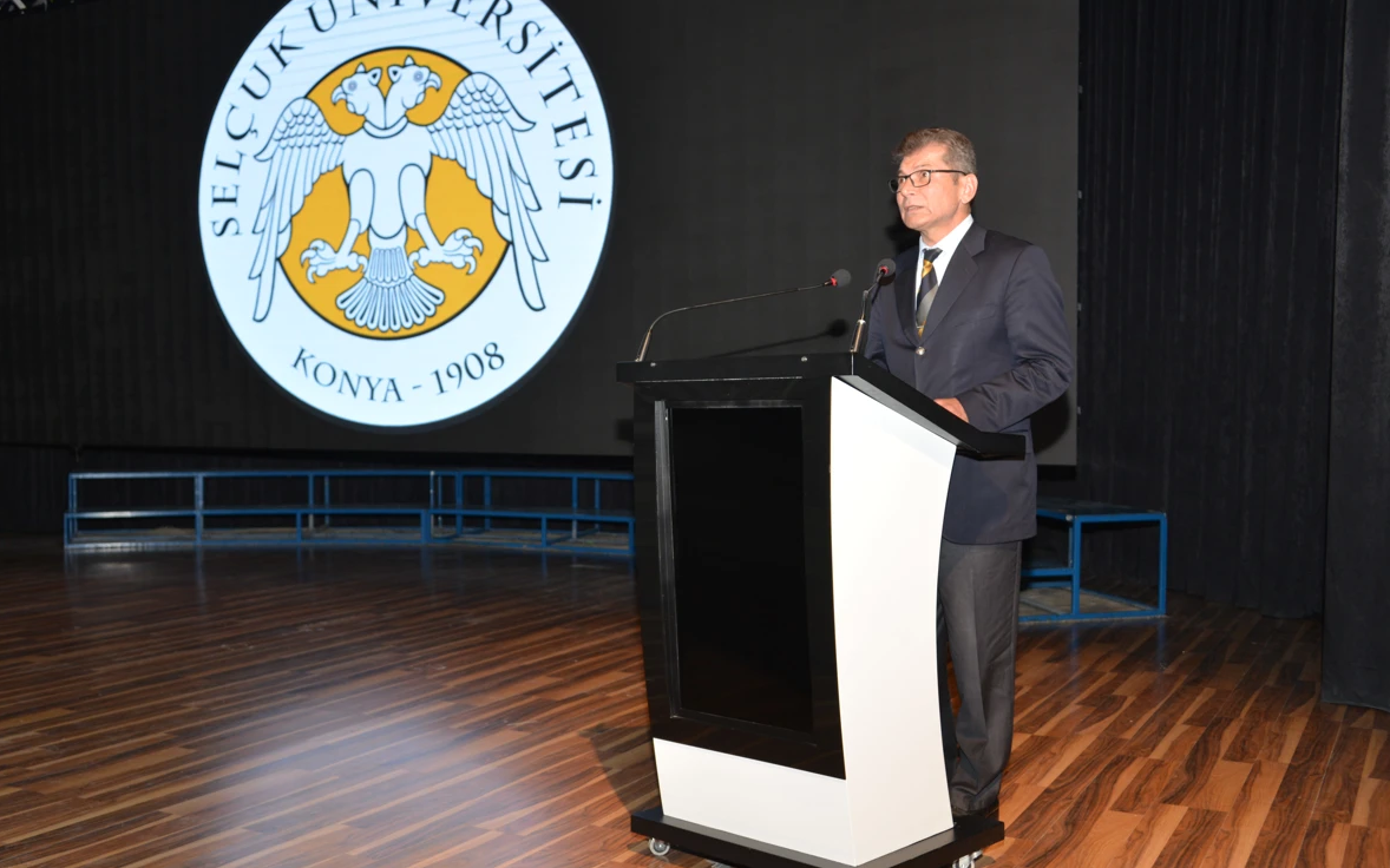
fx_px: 1515
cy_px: 472
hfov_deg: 49.2
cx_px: 631
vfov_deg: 32.0
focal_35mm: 40
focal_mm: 35
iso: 400
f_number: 4
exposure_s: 1/60
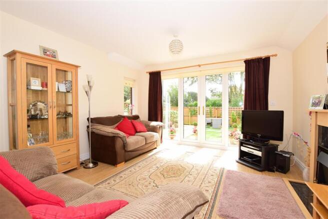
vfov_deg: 77.3
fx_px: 137
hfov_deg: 100.4
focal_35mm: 15
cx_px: 164
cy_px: 110
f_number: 6.3
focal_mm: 10
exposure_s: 1/160
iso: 400
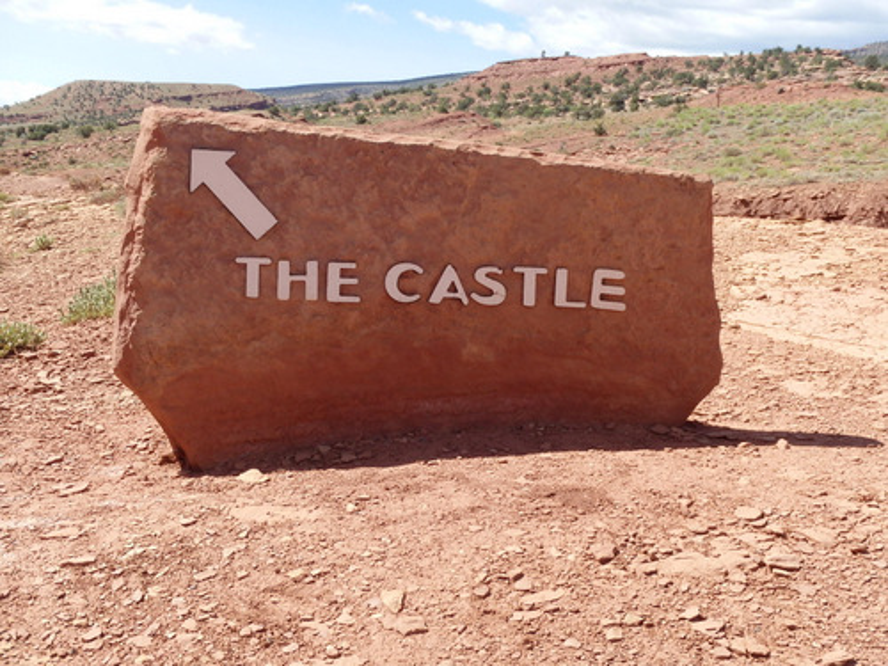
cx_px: 444
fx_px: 1334
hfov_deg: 36.8
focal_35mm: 52
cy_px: 333
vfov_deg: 28.0
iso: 125
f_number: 5
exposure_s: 1/400
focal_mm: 9.4
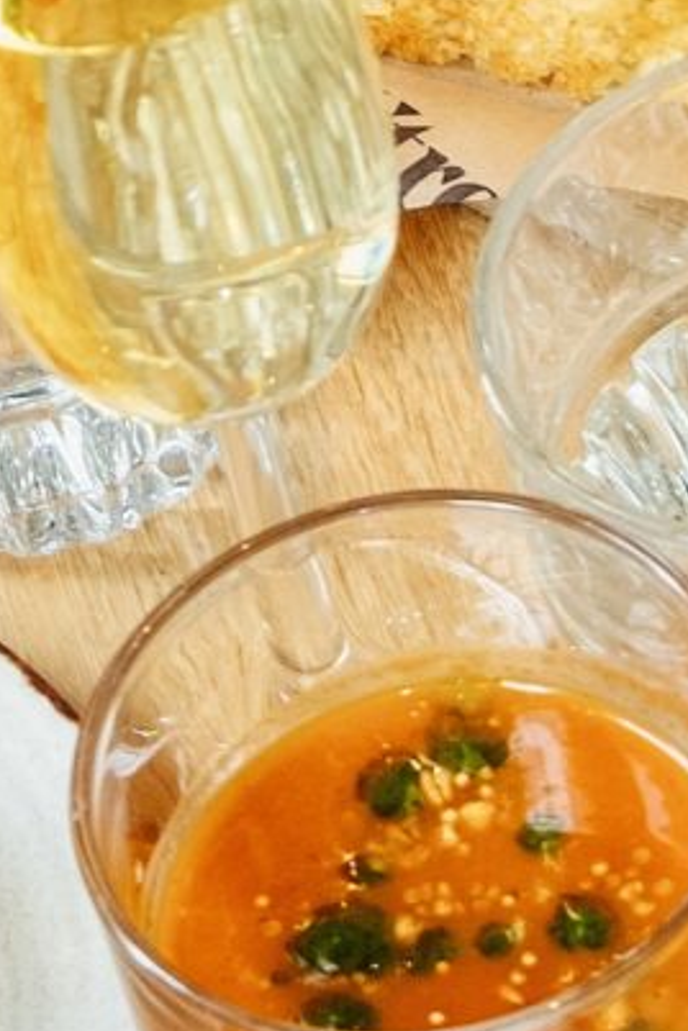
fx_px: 8026
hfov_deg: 4.9
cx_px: -384
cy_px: -431
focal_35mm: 280
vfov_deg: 7.3
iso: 400
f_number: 4.5
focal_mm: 29.6
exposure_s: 1/60
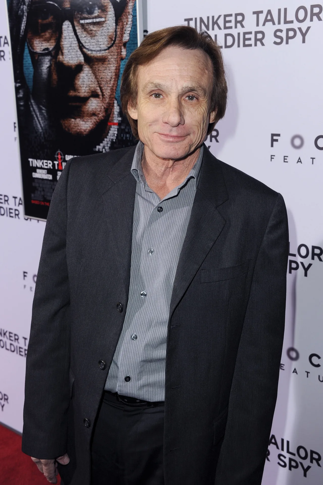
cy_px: 242
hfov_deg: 31.9
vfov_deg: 46.4
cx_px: 162
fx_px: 566
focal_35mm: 42
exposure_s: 1/160
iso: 250
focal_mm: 42
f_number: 5.6
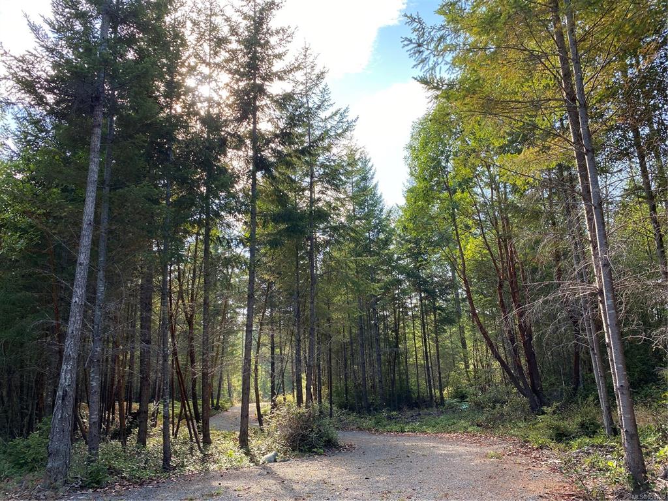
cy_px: 250
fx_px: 502
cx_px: 334
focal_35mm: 26
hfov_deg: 67.3
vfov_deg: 53.1
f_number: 1.8
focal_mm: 4.25
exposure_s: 1/397
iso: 32
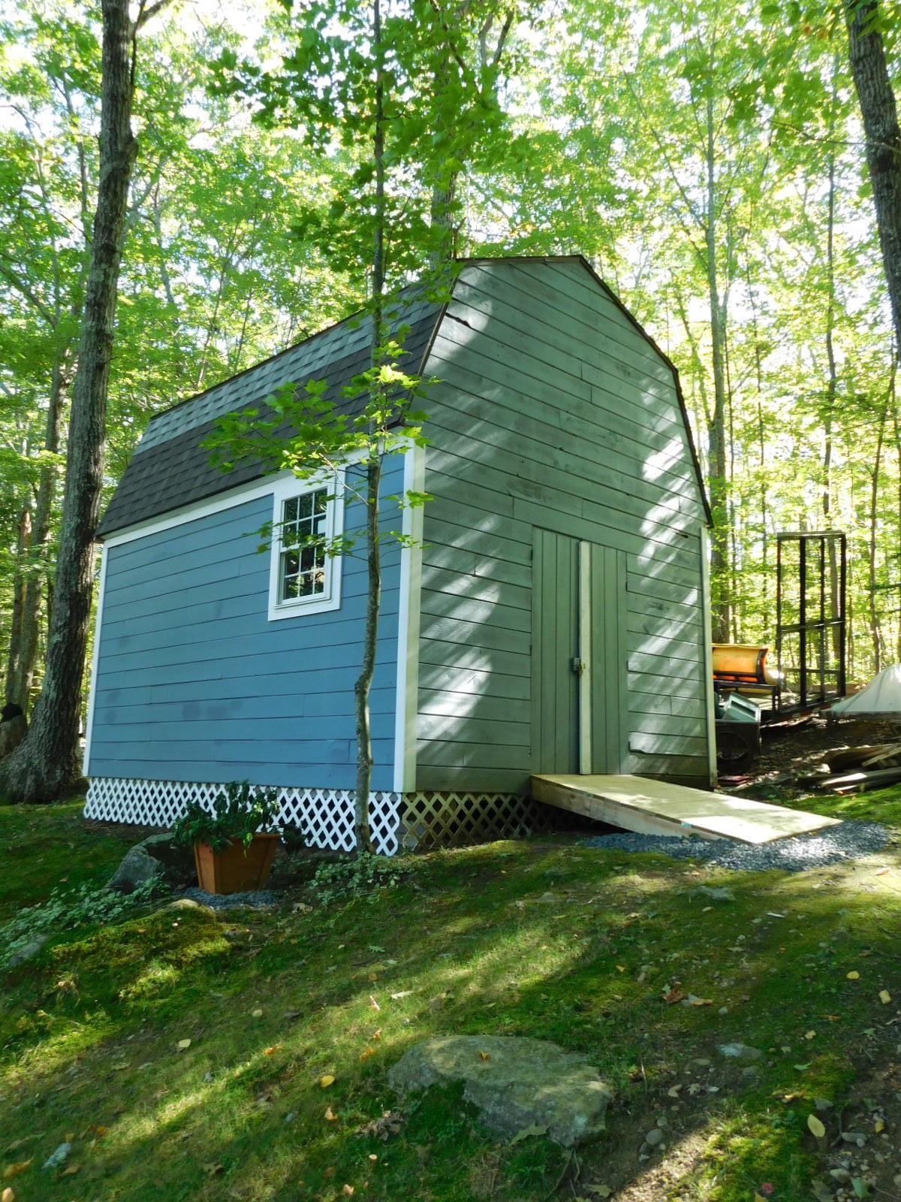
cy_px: 601
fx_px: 972
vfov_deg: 63.4
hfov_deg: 49.7
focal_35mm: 28
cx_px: 450
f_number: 3.2
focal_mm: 4.9
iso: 125
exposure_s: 1/50
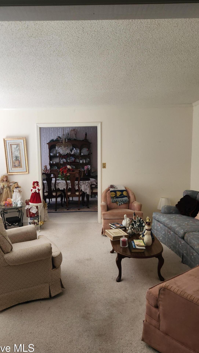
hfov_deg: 44.4
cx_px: 94
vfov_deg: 71.9
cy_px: 182
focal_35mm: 26
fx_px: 244
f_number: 1.8
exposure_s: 1/120
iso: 200
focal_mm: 5.4
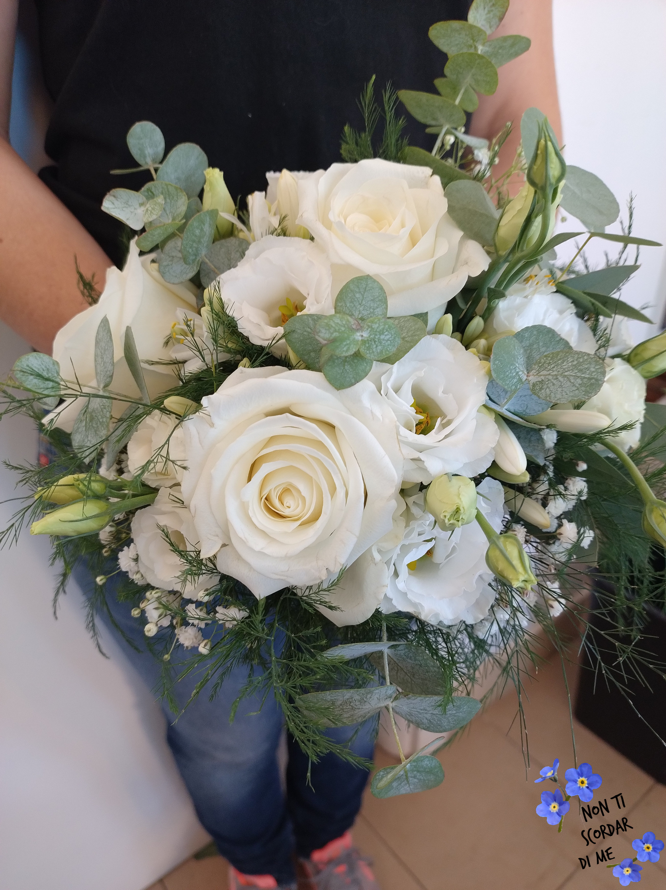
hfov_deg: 54.8
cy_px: 445
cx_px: 333
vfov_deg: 69.4
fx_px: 642
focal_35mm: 25
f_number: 1.7
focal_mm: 4.71
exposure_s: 1/50
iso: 600
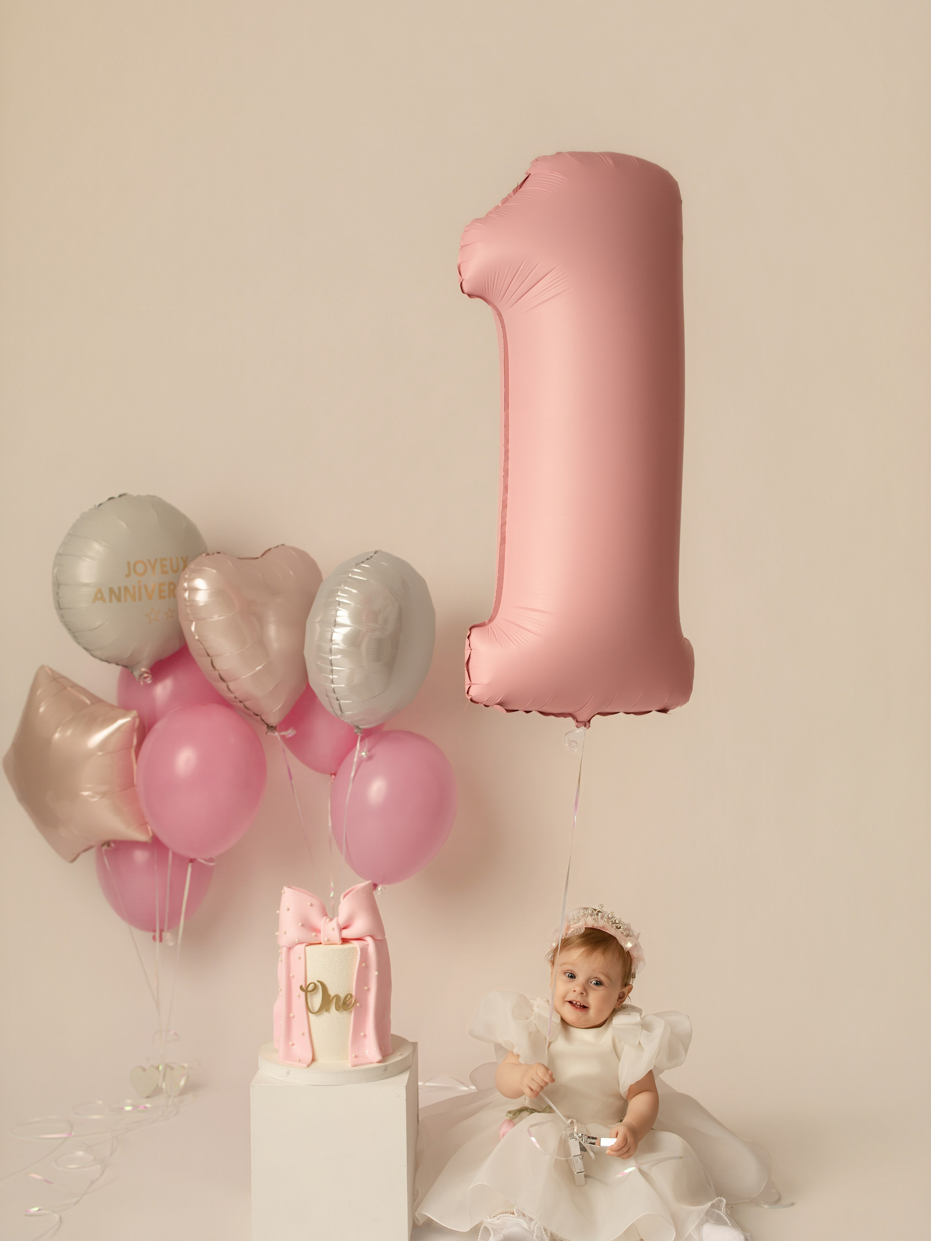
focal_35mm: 49
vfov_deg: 38.9
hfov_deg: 29.7
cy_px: 658
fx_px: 1757
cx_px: 465
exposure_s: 1/200
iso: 125
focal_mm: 45
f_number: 4.5
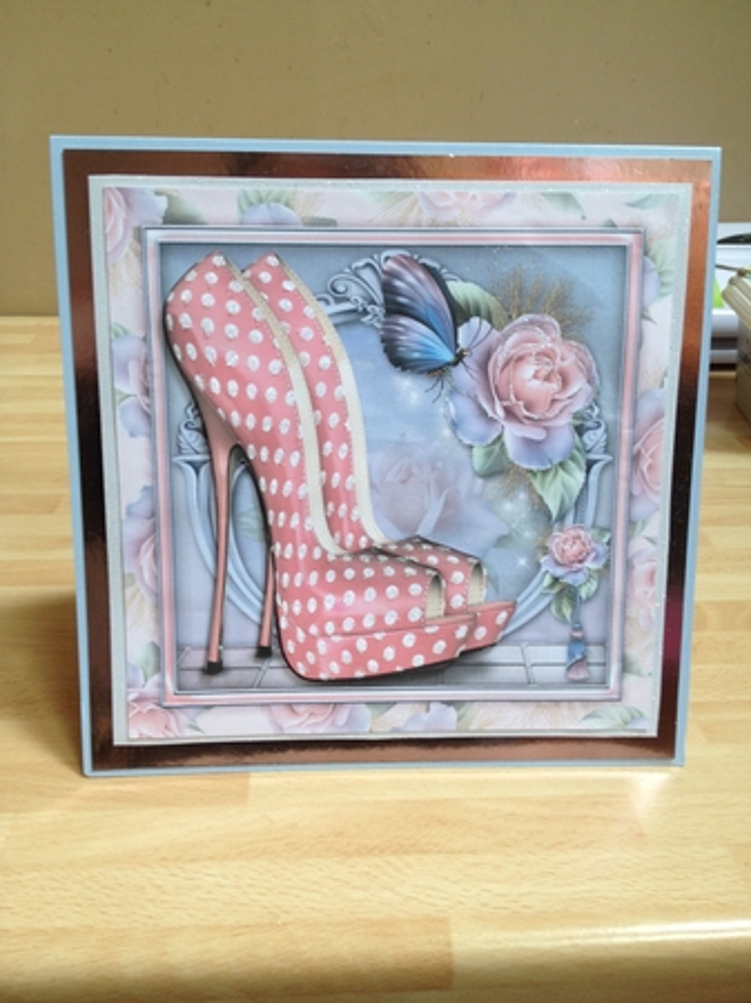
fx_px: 1013
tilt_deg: -28.7
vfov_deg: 52.7
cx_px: 376
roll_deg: +0.1
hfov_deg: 40.7
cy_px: 502
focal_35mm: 35
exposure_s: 1/20
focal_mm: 4.28
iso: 64
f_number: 2.4
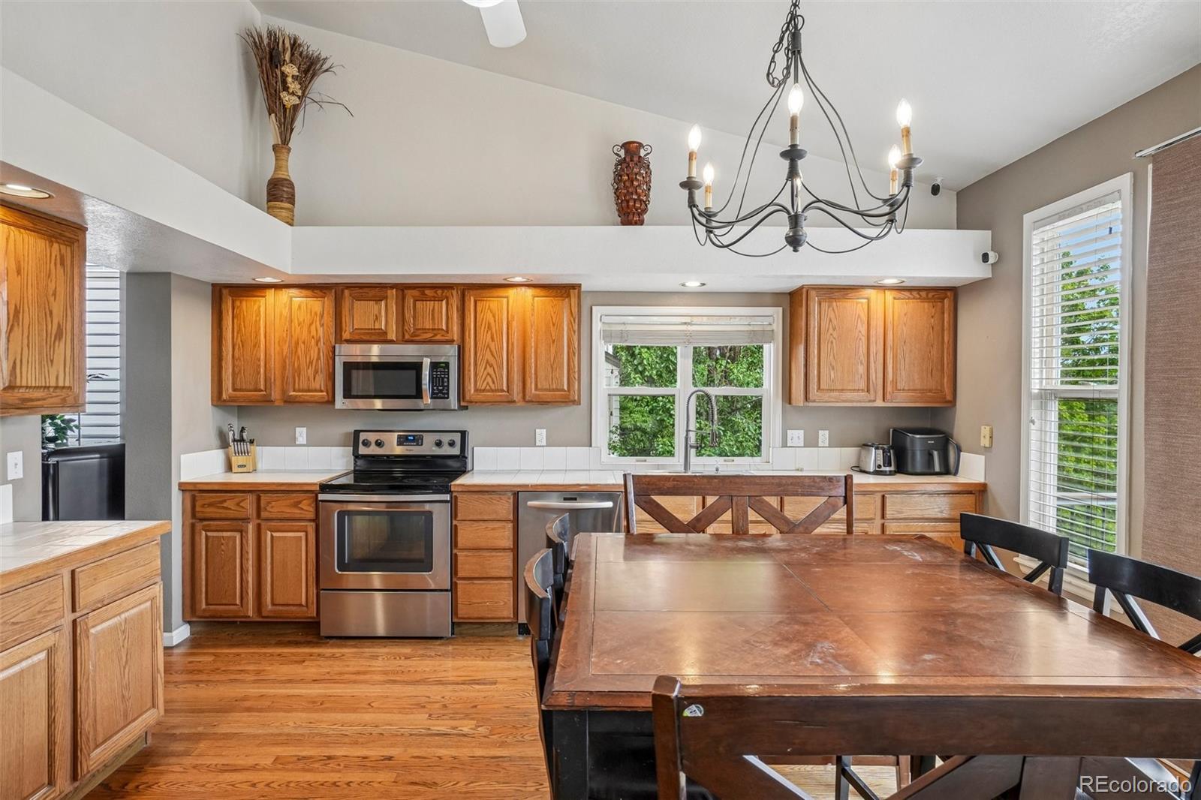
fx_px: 600
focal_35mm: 18
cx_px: 600
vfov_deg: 67.4
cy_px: 400
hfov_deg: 90.0
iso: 400
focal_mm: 12
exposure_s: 1/20
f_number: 8
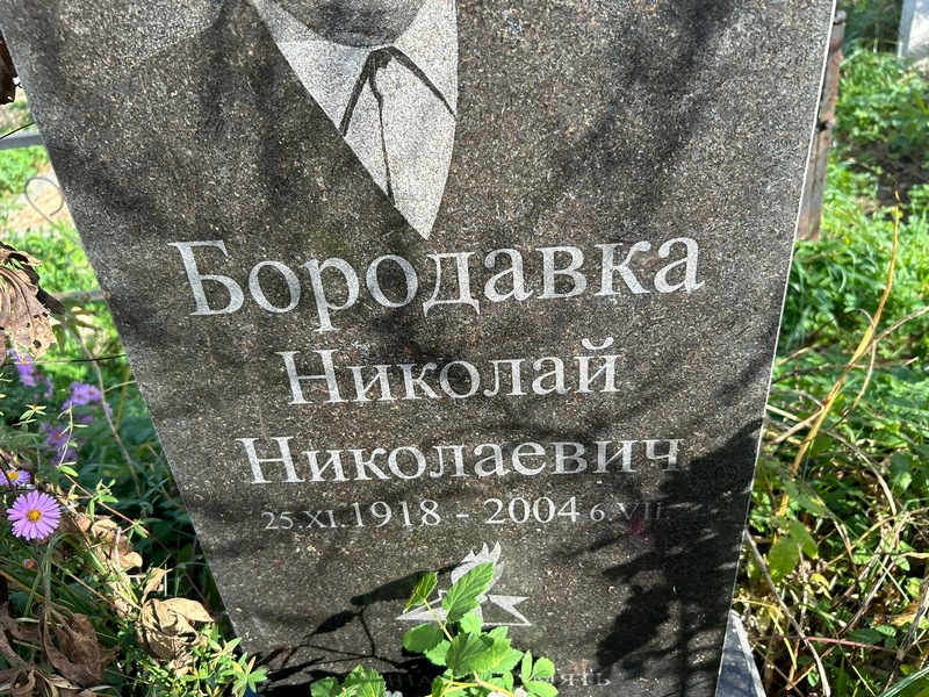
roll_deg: +6.5
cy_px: 348
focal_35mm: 26
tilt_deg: -30.5
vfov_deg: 53.1
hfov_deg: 67.3
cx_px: 464
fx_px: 698
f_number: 1.5
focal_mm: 5.7
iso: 50
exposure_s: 1/775
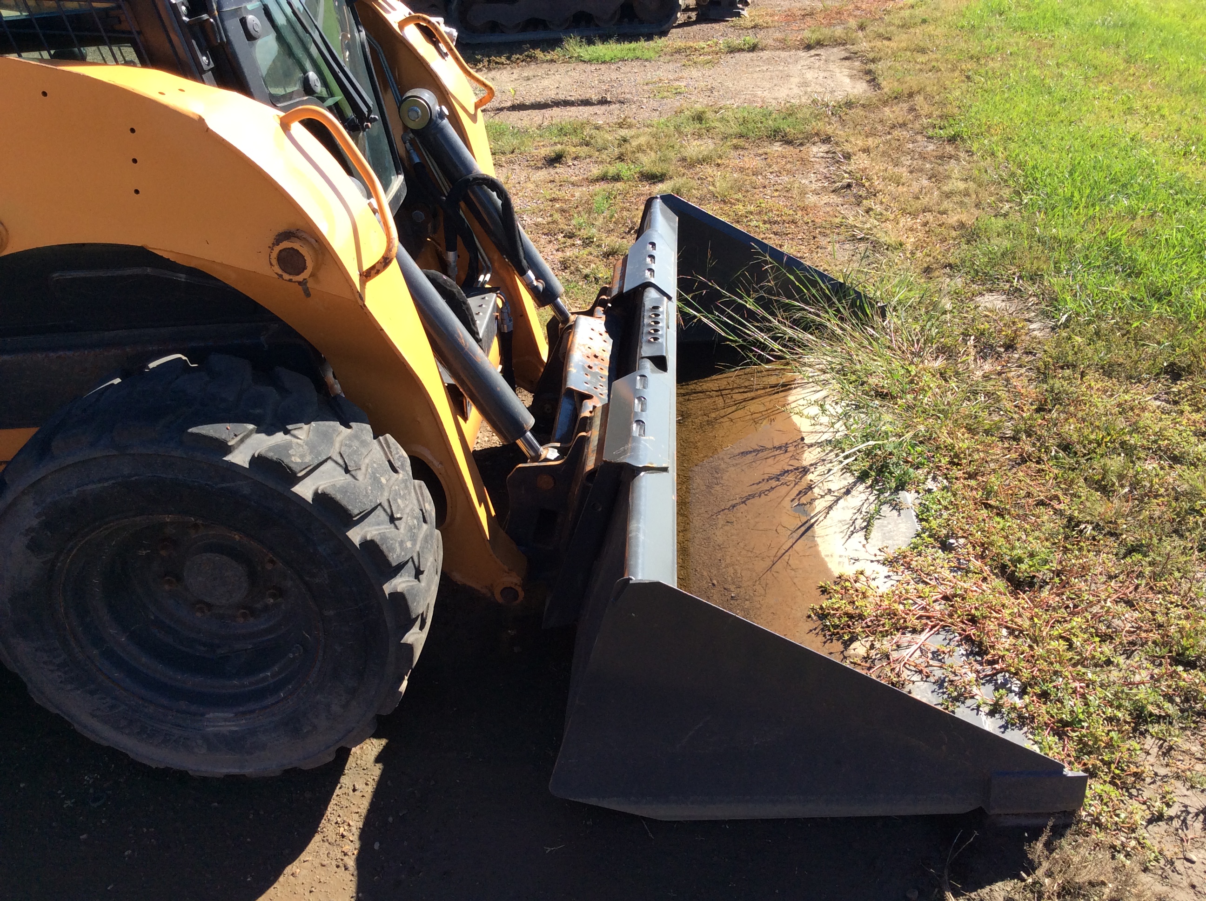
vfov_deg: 44.1
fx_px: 1113
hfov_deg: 56.9
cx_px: 603
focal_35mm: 32
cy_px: 450
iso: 32
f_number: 2.4
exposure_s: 1/596
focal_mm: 3.3
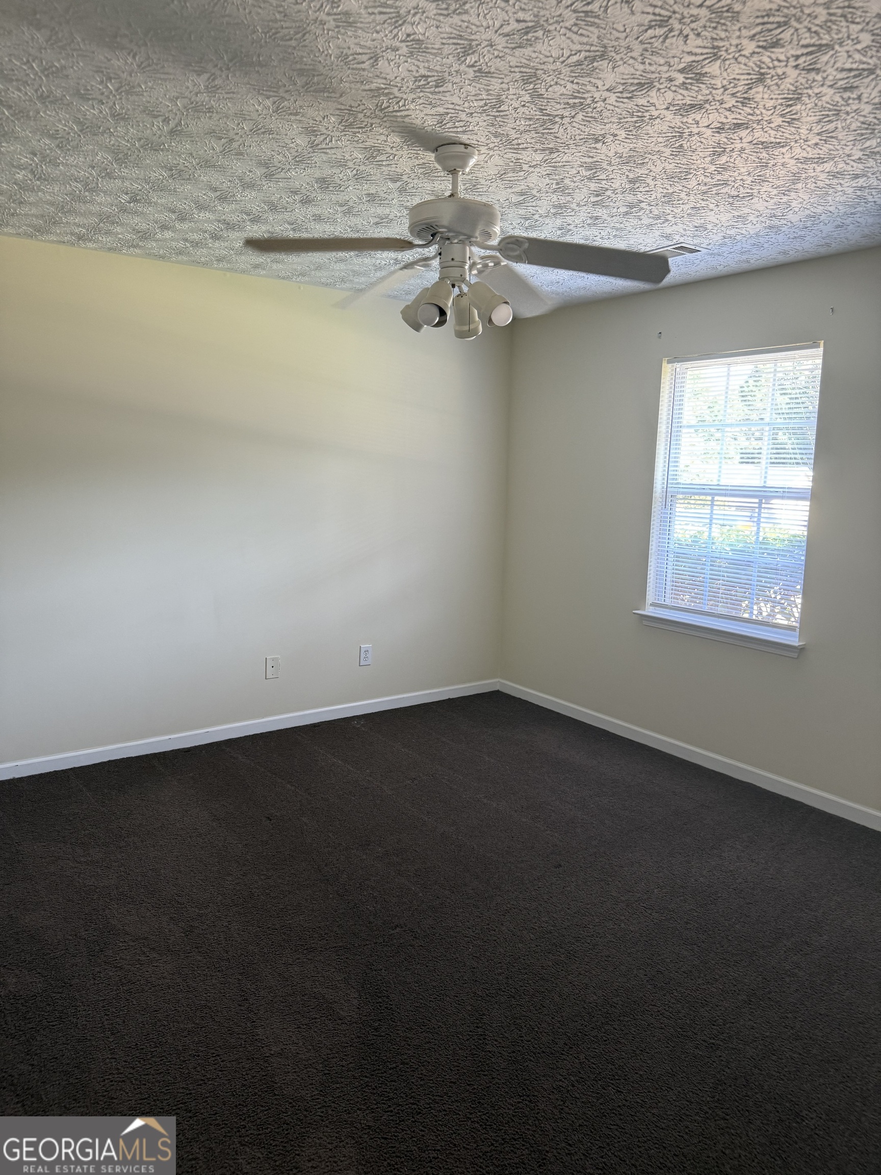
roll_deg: -2.3
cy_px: 588
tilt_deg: -7.8
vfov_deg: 71.6
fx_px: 814
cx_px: 440
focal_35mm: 24
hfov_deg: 56.8
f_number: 1.78
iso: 200
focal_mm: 6.76
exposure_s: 1/63
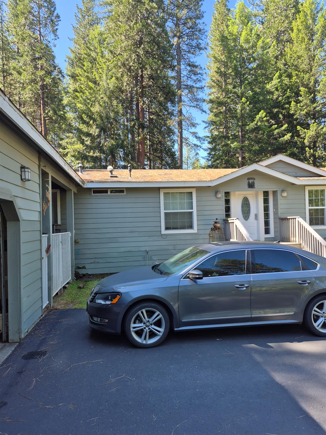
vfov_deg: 73.9
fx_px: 289
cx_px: 163
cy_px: 218
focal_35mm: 23
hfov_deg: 58.9
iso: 25
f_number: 1.8
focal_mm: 5.4
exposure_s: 1/316
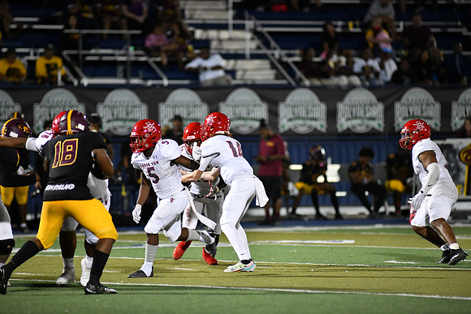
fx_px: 3926
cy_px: 157
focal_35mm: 300
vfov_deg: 4.6
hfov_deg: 6.9
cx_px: 236
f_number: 2.8
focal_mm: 300
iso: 3600
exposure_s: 1/1000
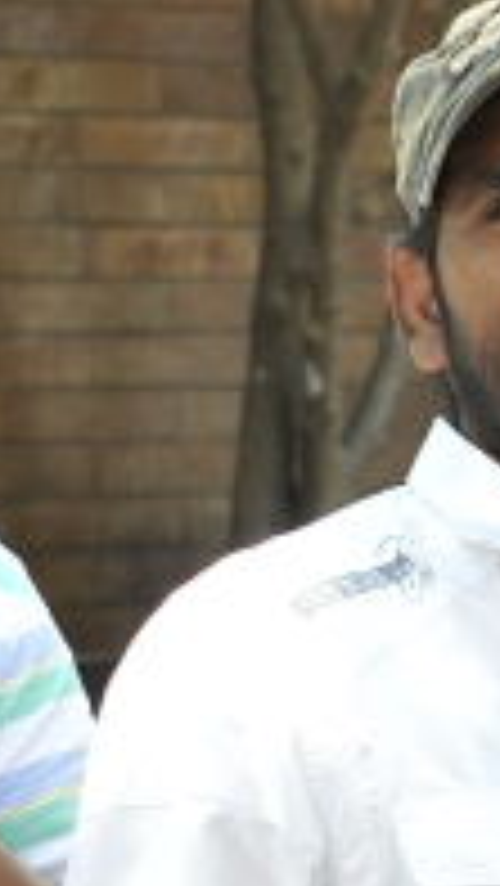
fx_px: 5367
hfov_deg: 5.2
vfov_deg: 9.4
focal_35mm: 228
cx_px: 1207
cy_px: 987
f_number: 4.5
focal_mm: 42
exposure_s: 1/160
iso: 250
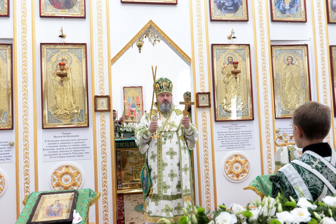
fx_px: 289
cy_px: 112
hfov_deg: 60.3
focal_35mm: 31
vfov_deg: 42.4
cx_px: 168
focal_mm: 31
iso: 2000
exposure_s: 1/160
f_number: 5
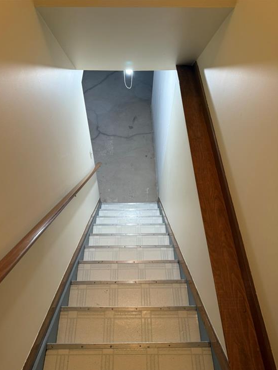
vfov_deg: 69.4
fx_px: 268
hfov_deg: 54.9
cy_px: 192
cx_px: 134
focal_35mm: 25
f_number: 1.78
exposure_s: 1/60
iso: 160
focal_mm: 6.76
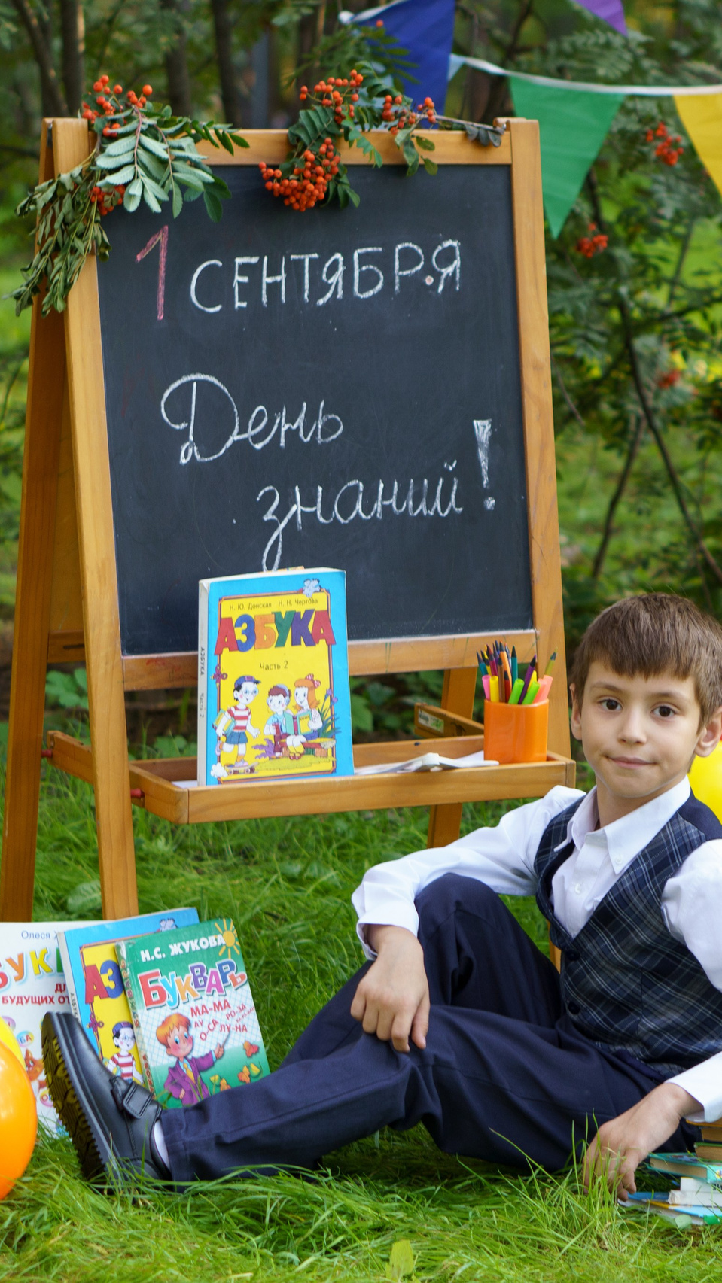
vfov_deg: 18.2
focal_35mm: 118
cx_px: 577
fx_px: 4016
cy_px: 642
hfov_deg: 10.2
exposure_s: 1/125
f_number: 2.5
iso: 160
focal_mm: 50
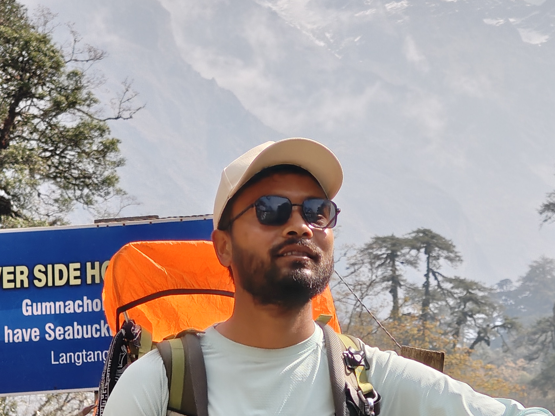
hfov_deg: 11.7
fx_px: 2709
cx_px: 316
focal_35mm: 169
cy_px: 267
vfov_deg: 8.8
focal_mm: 13.3
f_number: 2.55
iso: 71
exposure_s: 1/481
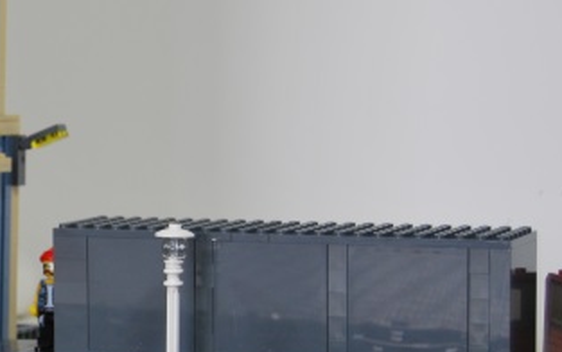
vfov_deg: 9.9
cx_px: -117
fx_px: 2038
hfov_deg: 15.1
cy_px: 223
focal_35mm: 133
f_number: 4.5
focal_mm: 34
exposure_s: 1/60
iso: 200
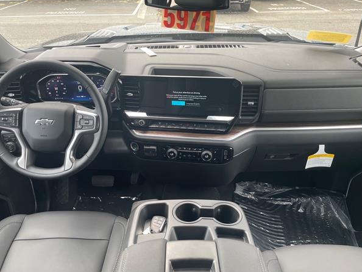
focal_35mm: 28
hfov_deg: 63.4
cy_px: 133
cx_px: 176
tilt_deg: -30.4
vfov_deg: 49.8
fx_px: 293
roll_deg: +1.0
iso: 125
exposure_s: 1/120
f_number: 1.6
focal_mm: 4.2
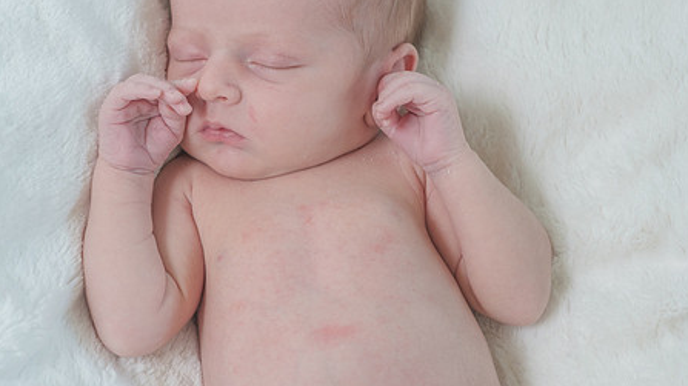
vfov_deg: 13.9
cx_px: 268
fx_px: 1586
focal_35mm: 87
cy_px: 168
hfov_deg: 24.4
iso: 800
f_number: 4
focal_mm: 42.7
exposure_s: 1/180
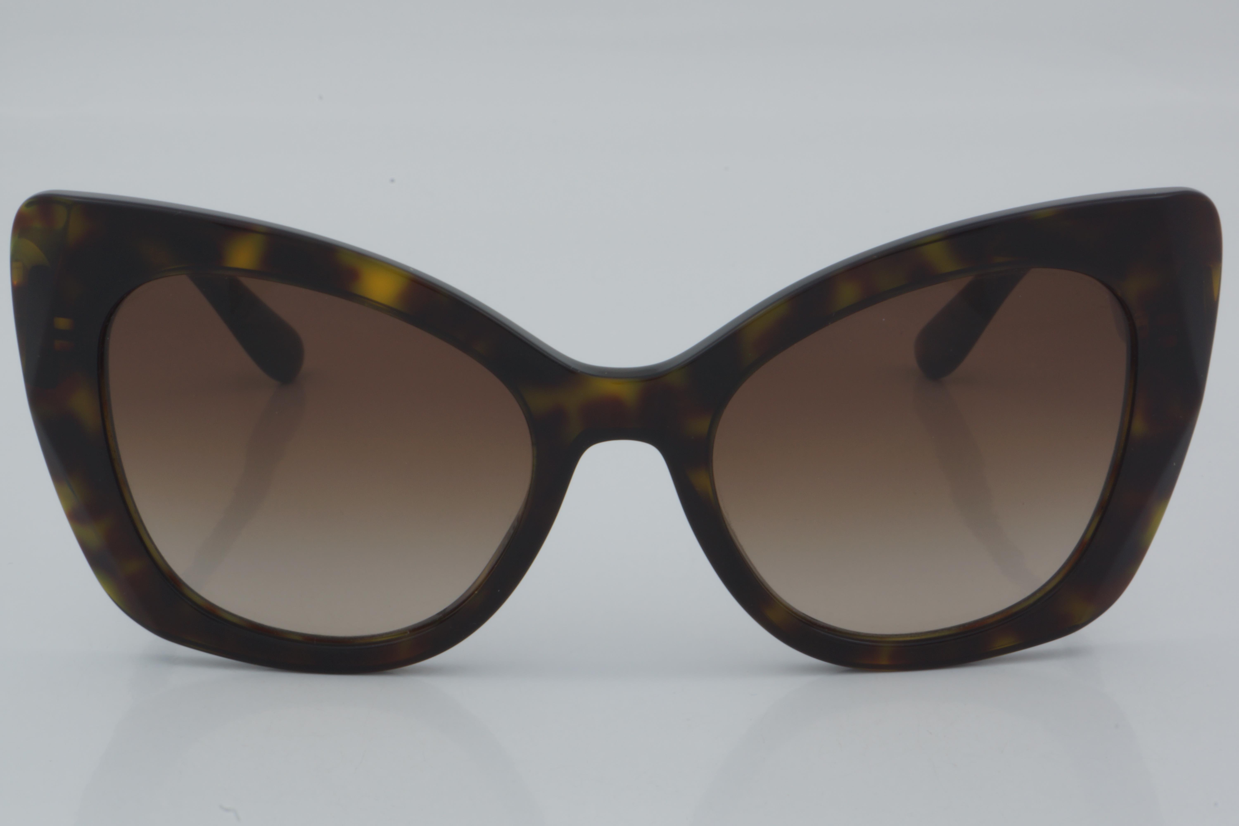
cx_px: 620
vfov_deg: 16.6
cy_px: 413
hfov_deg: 24.6
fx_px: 2839
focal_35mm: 82
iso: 100
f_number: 32
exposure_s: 1/4
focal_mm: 55
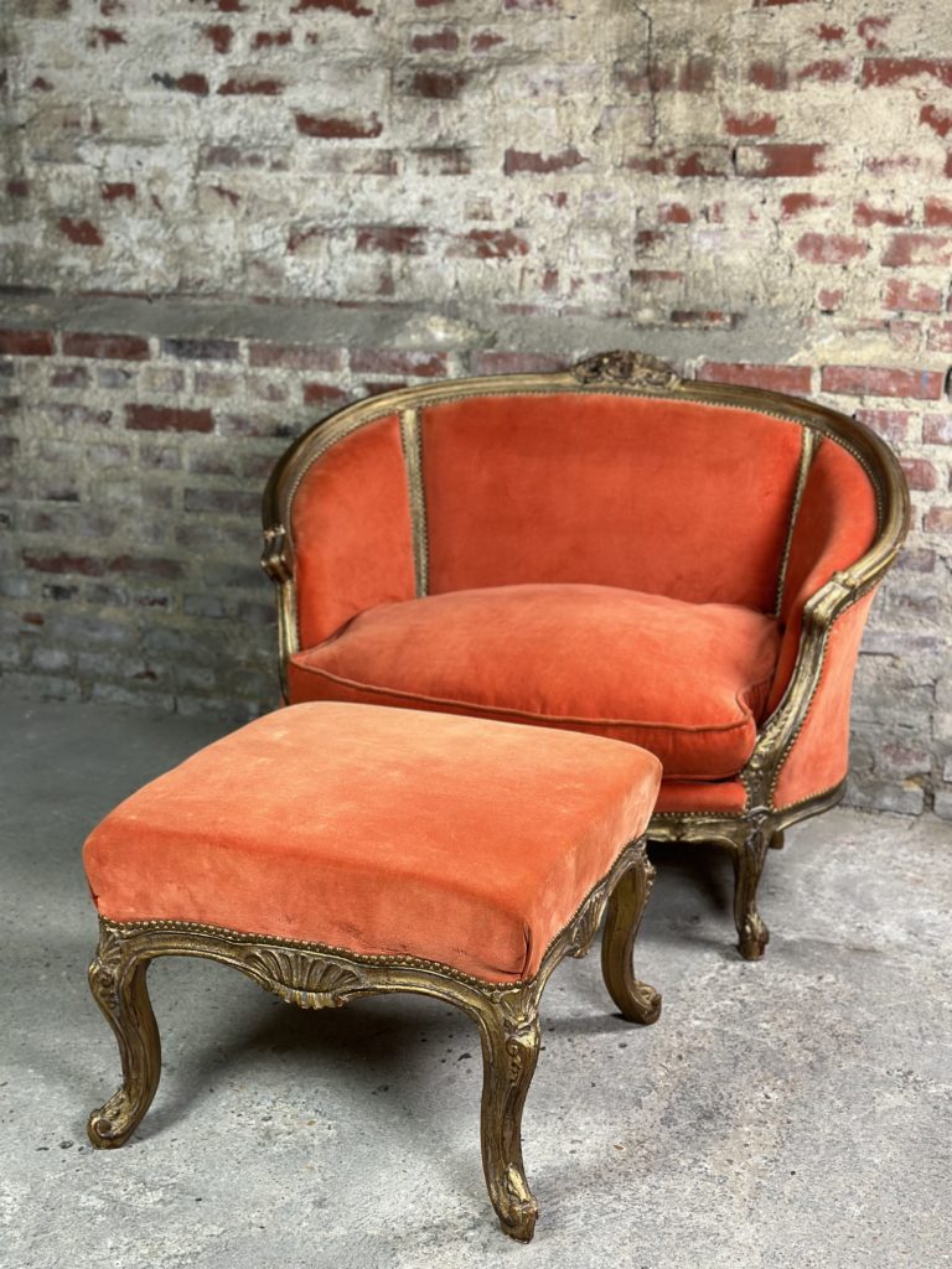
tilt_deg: -16.2
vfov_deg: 39.7
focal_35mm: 48
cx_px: 476
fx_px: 1760
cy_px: 634
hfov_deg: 30.3
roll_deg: -1.0
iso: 160
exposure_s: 1/50
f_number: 1.78
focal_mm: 6.86
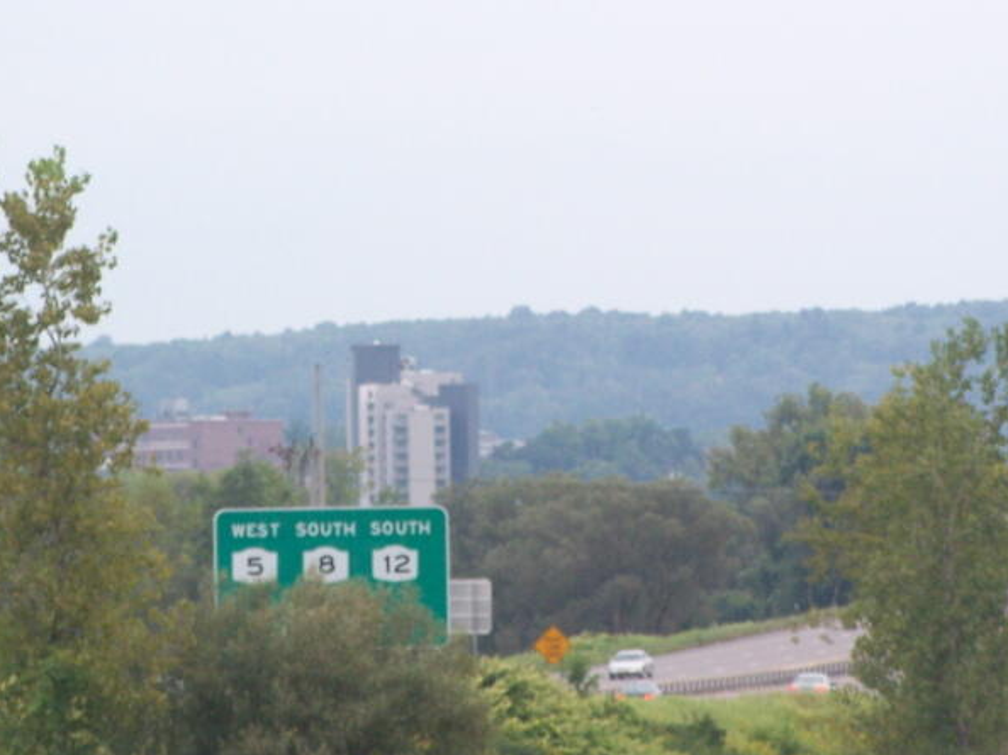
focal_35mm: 326
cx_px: 482
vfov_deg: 4.6
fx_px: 9489
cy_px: 229
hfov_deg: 6.1
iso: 140
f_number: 3.2
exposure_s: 1/60
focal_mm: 31.3
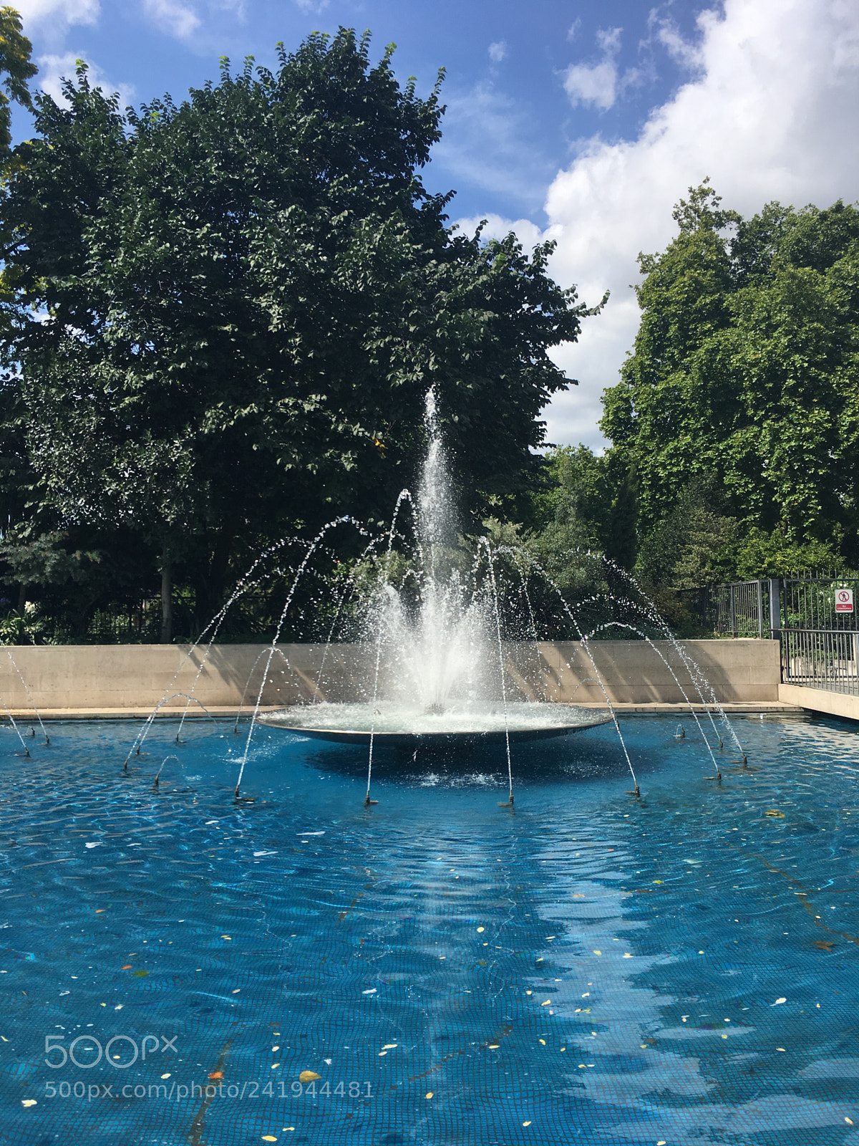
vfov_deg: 61.7
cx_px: 430
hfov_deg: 48.2
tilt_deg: +2.9
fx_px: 960
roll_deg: +1.2
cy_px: 573
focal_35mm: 29
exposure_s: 1/1789
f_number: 2.2
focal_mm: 4.15
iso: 25
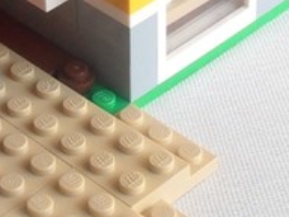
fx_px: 1444
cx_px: 72
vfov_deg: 8.4
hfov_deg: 11.4
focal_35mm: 173
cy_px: -118
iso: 100
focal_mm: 6.61
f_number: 3.9
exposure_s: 1/40
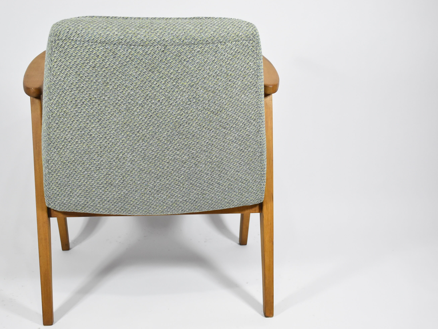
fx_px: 709
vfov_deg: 26.1
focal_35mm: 56
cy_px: 165
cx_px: 189
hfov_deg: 34.3
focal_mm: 34
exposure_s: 1/125
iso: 1600
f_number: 4.5
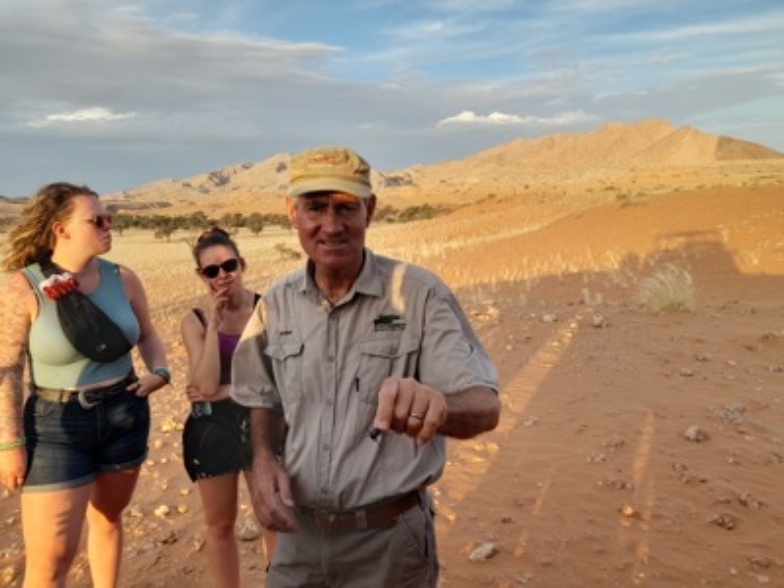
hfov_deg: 69.4
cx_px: 392
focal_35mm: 25
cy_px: 294
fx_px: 566
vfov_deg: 54.9
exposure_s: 1/253
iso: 20
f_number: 2
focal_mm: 4.6
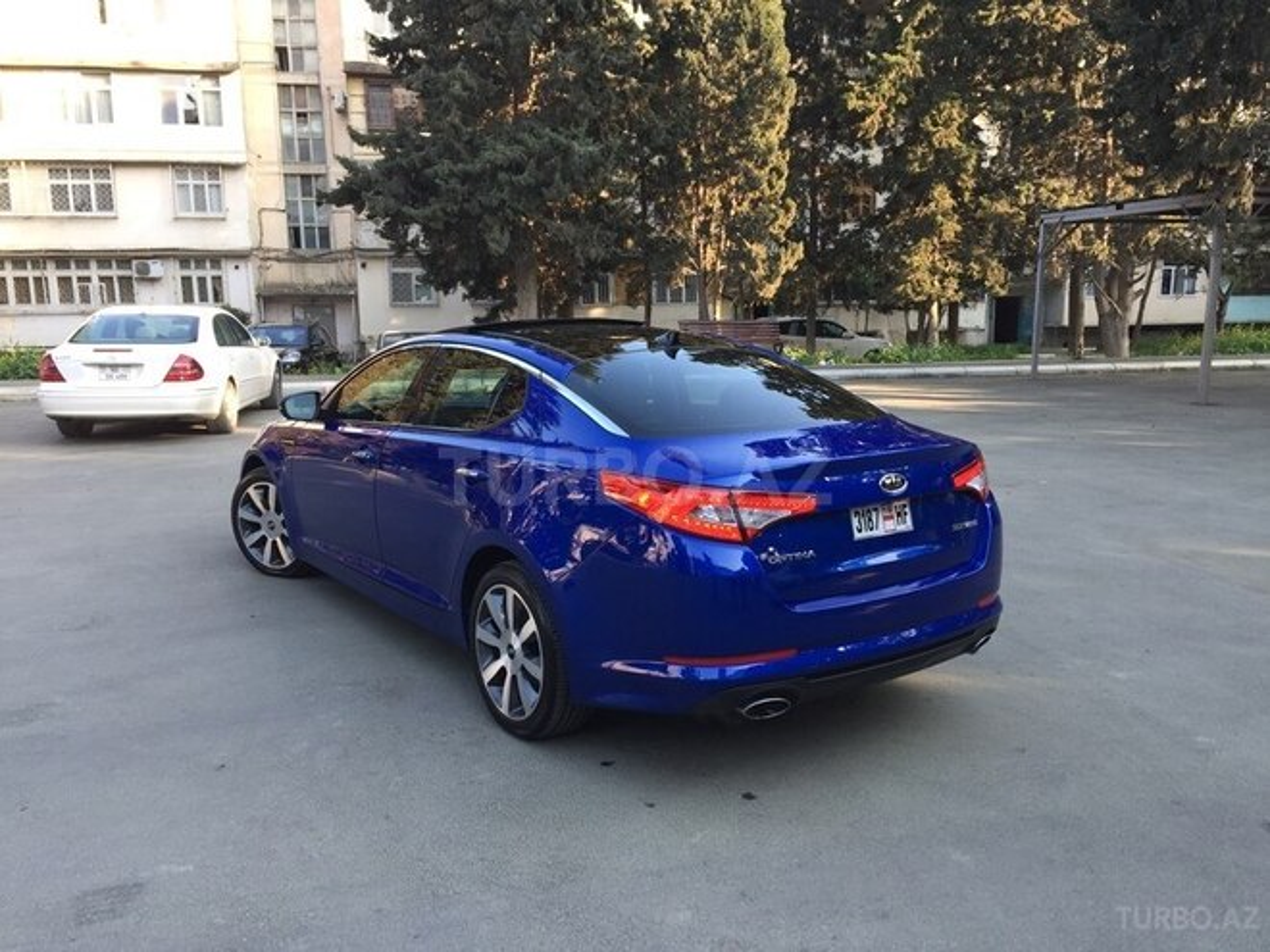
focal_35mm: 29
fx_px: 1064
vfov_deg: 48.2
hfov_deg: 61.7
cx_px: 635
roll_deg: +0.4
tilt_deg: -10.3
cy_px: 476
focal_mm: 4.15
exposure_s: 1/100
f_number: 2.2
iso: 32
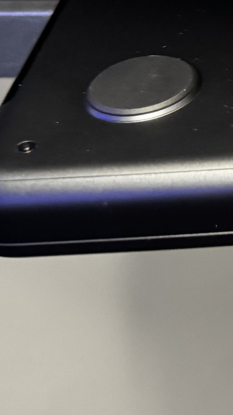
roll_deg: -0.6
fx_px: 1055
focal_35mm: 96
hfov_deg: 10.8
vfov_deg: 21.4
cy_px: -4
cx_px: 546
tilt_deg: -31.8
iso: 1000
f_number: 1.78
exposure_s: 1/34
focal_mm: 6.76
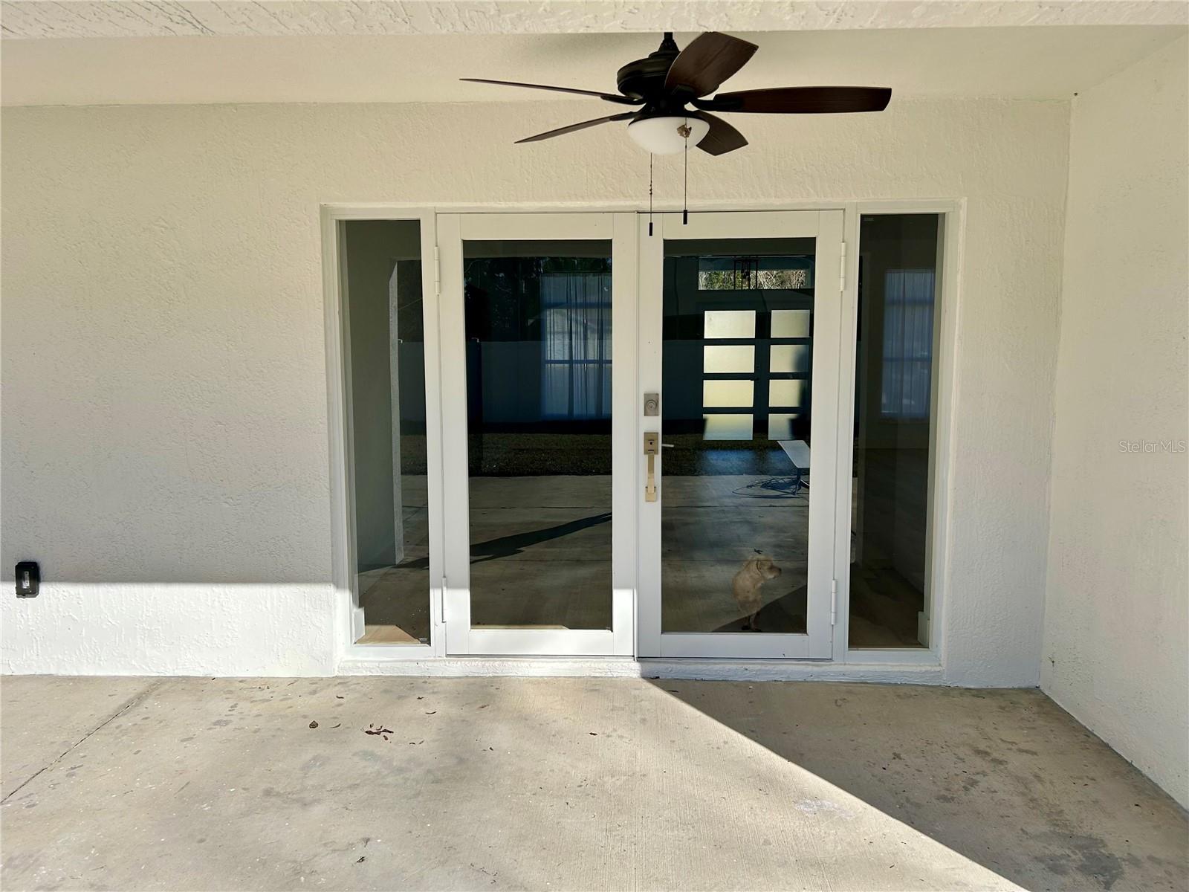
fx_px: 893
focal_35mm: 26
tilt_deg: -6.8
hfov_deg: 67.3
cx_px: 594
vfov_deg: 53.1
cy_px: 446
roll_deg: +0.5
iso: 50
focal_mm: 5.7
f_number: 1.5
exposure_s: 1/5076
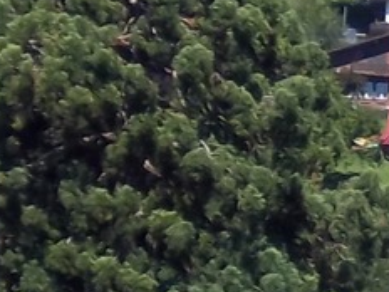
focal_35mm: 703
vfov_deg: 2.1
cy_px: -163
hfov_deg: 2.8
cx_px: 649
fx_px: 7900
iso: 64
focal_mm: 18.27
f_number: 4.85
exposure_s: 1/500
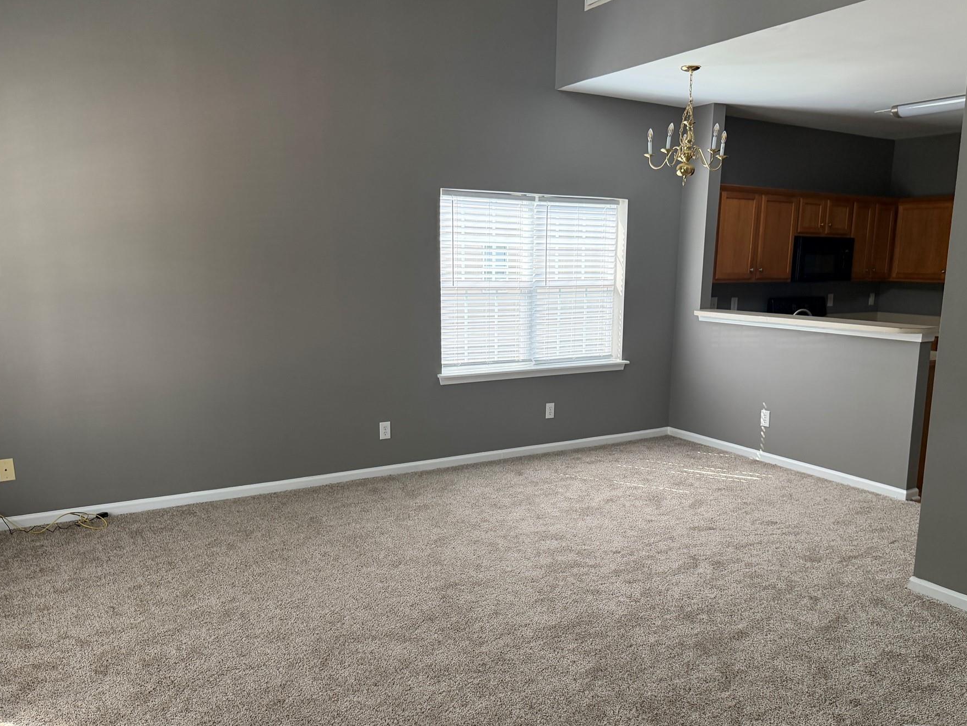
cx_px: 515
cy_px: 410
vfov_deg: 49.6
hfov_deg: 63.4
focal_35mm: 28
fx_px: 782
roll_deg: -0.7
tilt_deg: -10.4
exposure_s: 1/101
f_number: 1.78
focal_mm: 6.76
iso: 200
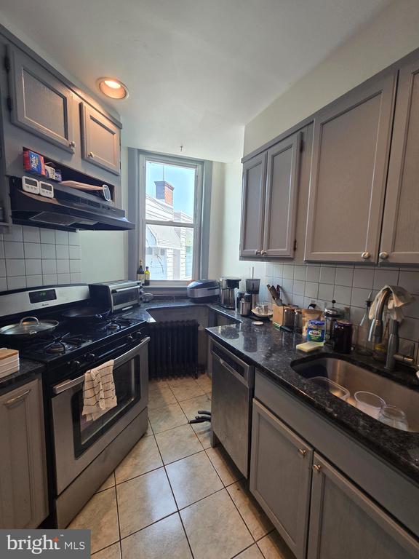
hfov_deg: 89.9
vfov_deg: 106.2
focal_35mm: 13
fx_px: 210
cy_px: 280
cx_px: 210
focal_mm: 2.2
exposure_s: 1/60
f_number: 2.2
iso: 100
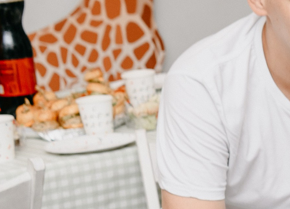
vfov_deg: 8.0
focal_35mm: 177
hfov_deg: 10.4
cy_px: 307
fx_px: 1461
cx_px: 595
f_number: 3.5
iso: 160
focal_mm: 32
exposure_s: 1/160
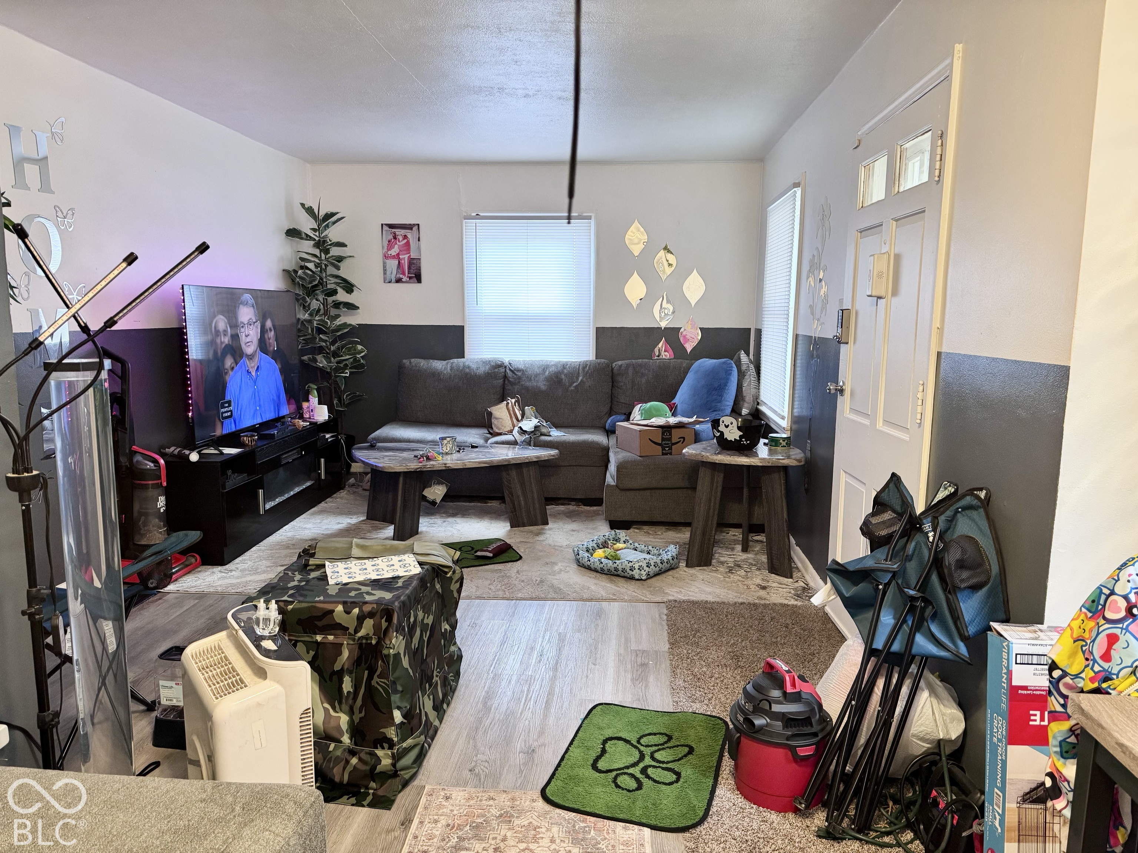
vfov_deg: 56.8
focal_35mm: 24
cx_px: 569
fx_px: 789
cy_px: 426
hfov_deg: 71.6
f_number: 1.78
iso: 320
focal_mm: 6.76
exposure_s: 1/60
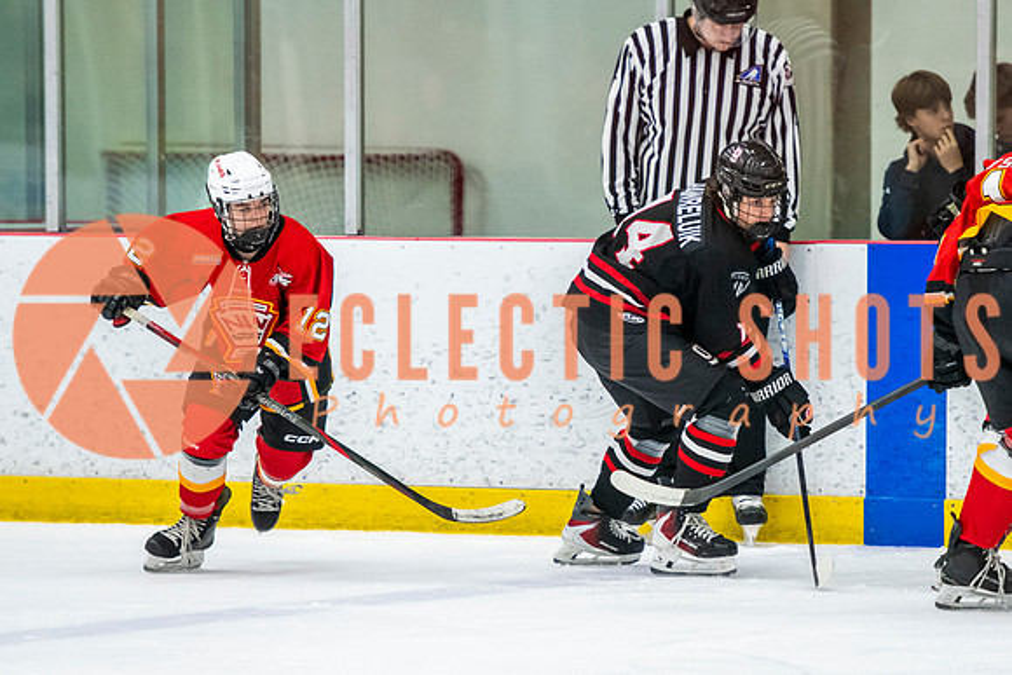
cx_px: 591
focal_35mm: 323
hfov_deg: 6.4
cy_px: 407
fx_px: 9086
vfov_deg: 4.3
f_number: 3.2
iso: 2000
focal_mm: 175
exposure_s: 1/640
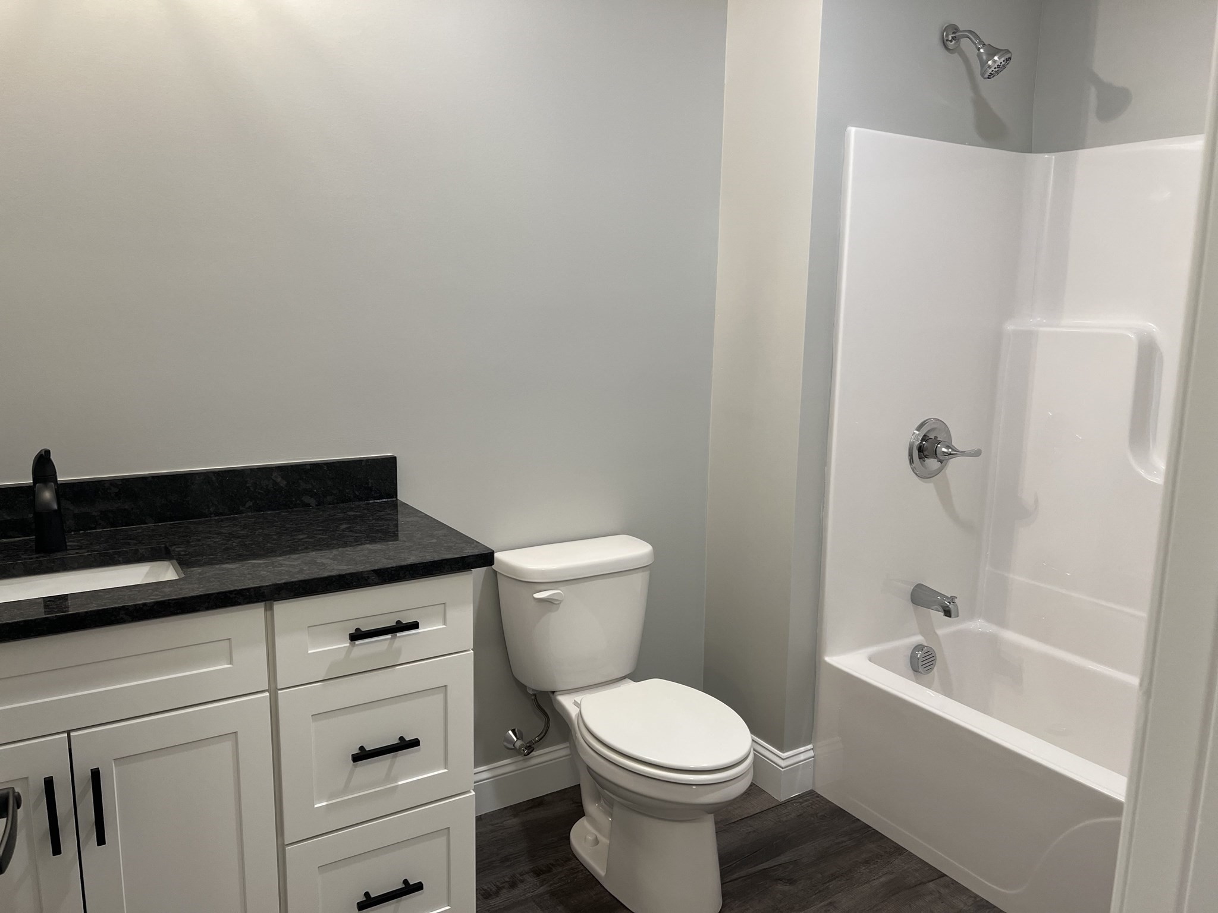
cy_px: 456
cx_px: 609
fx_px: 915
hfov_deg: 67.3
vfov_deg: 53.1
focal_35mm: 26
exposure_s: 1/60
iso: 64
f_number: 1.5
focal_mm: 5.7
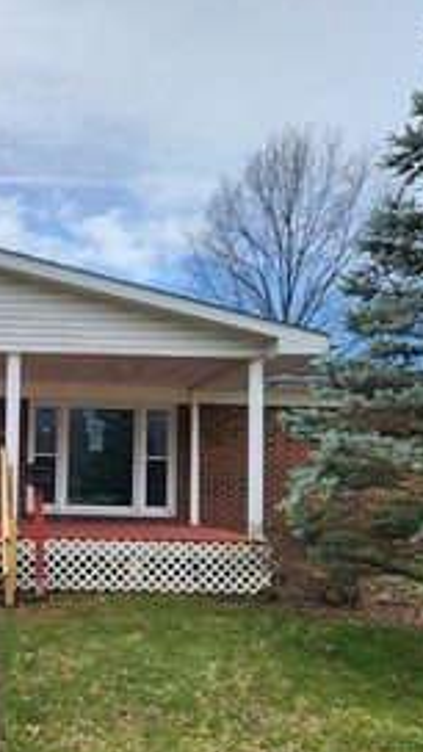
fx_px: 518
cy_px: 463
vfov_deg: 70.9
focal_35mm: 26
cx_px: 0
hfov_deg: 39.2
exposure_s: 1/1839
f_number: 2.2
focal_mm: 2.2
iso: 50
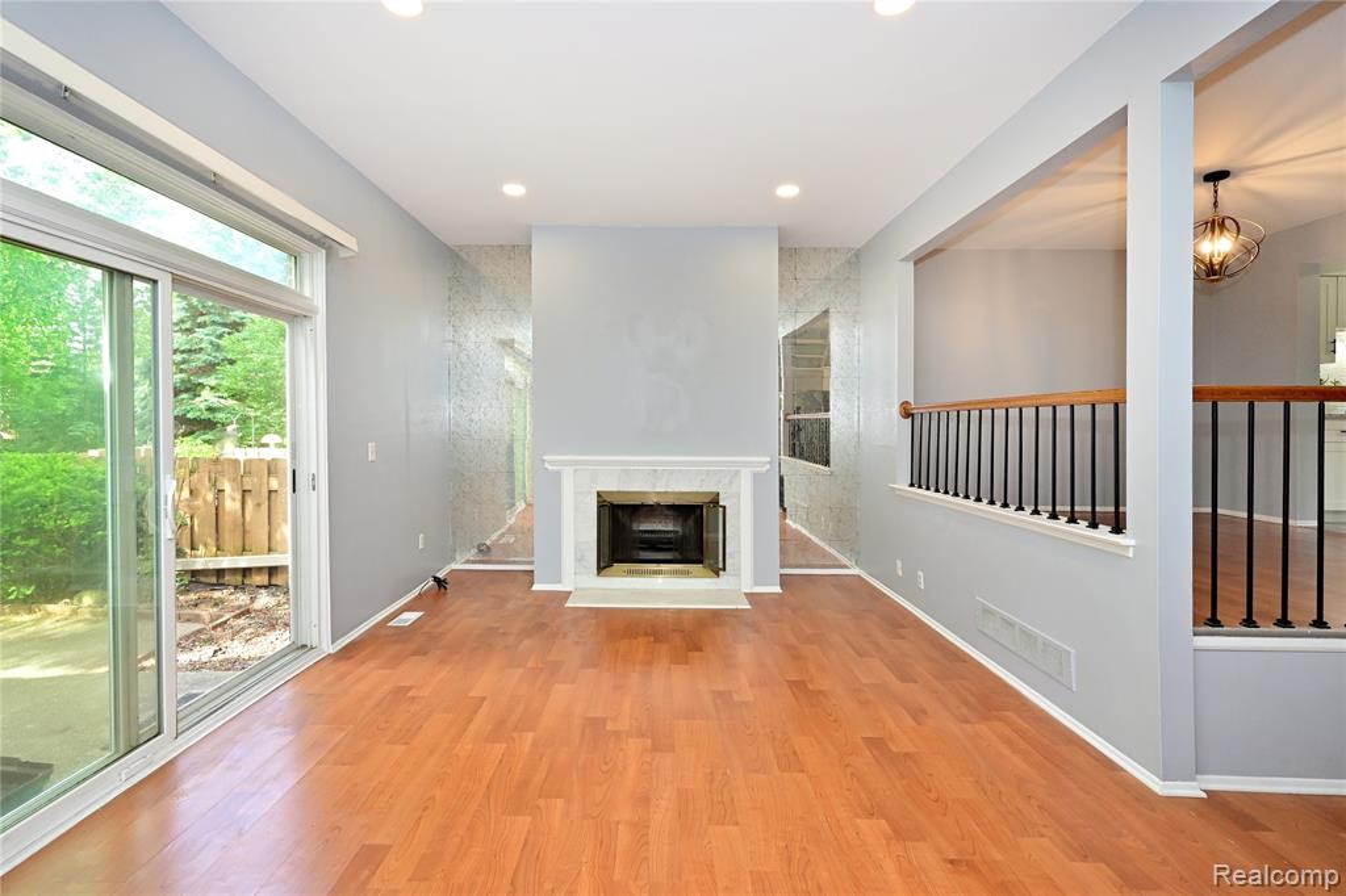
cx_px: 673
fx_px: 523
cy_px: 448
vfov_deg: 81.2
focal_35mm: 14
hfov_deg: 104.3
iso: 1250
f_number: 9
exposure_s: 1/60
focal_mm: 14
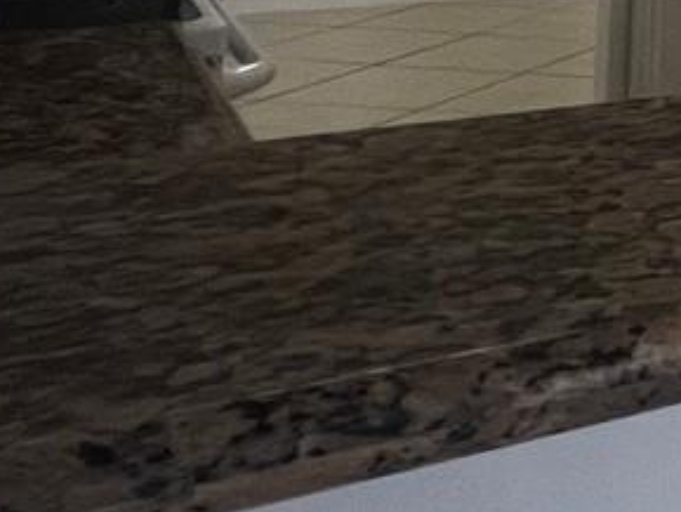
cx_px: 1631
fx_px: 1417
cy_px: -201
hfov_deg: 15.2
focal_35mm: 72
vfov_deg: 18.6
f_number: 1.8
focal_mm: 1.57
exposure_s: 1/120
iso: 160
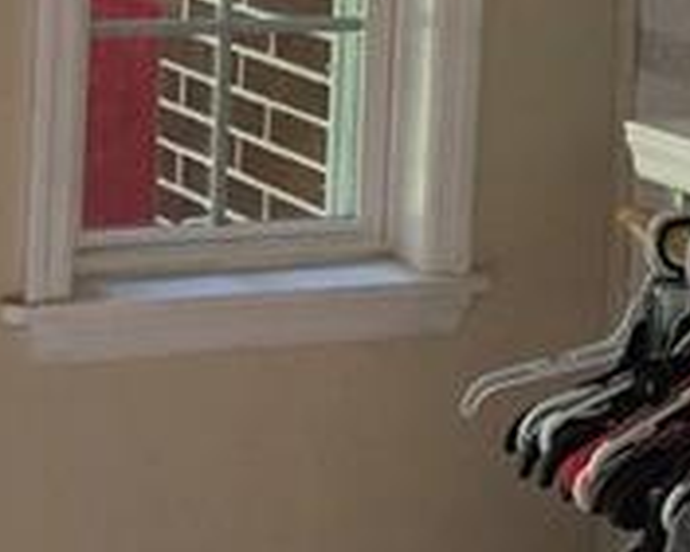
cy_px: -192
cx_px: 106
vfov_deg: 12.5
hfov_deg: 16.0
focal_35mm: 119
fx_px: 2431
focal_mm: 3.99
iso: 25
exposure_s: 1/30
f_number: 1.8
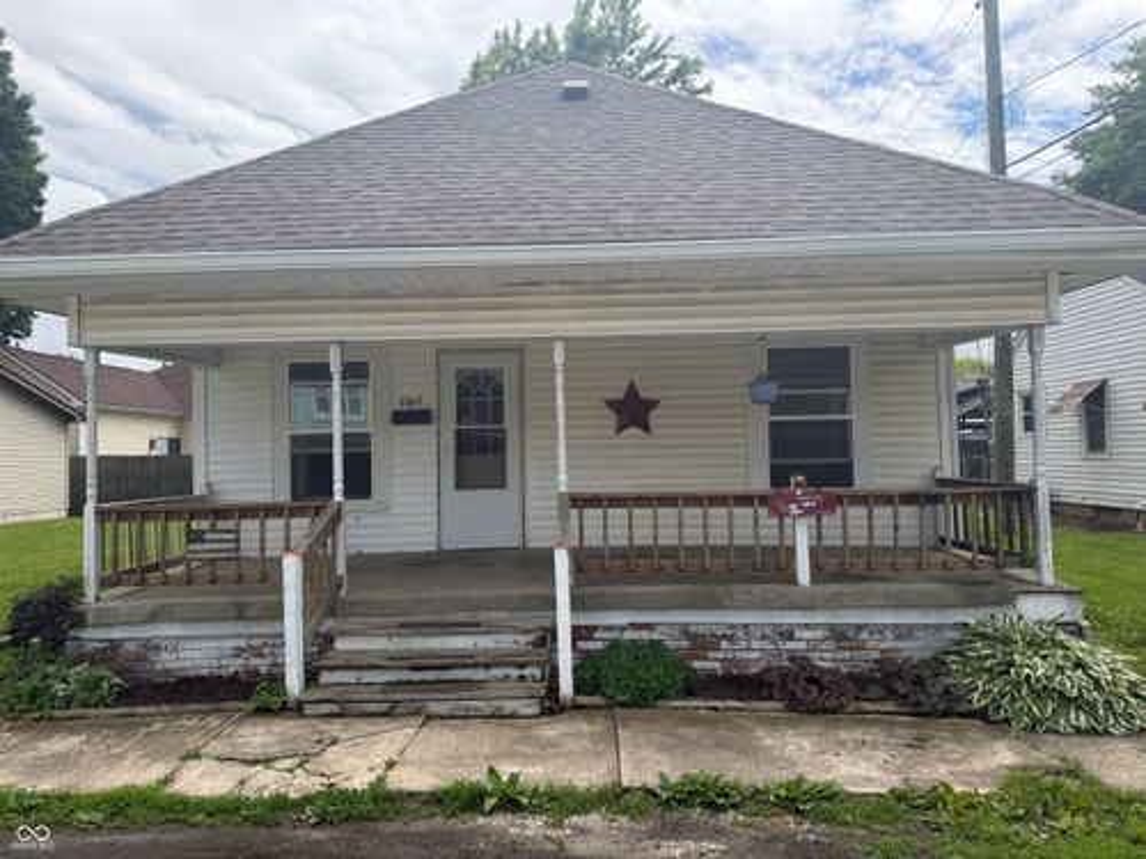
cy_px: 430
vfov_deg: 56.8
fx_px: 795
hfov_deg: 71.6
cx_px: 573
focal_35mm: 24
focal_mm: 6.76
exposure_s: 1/4167
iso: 100
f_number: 1.78
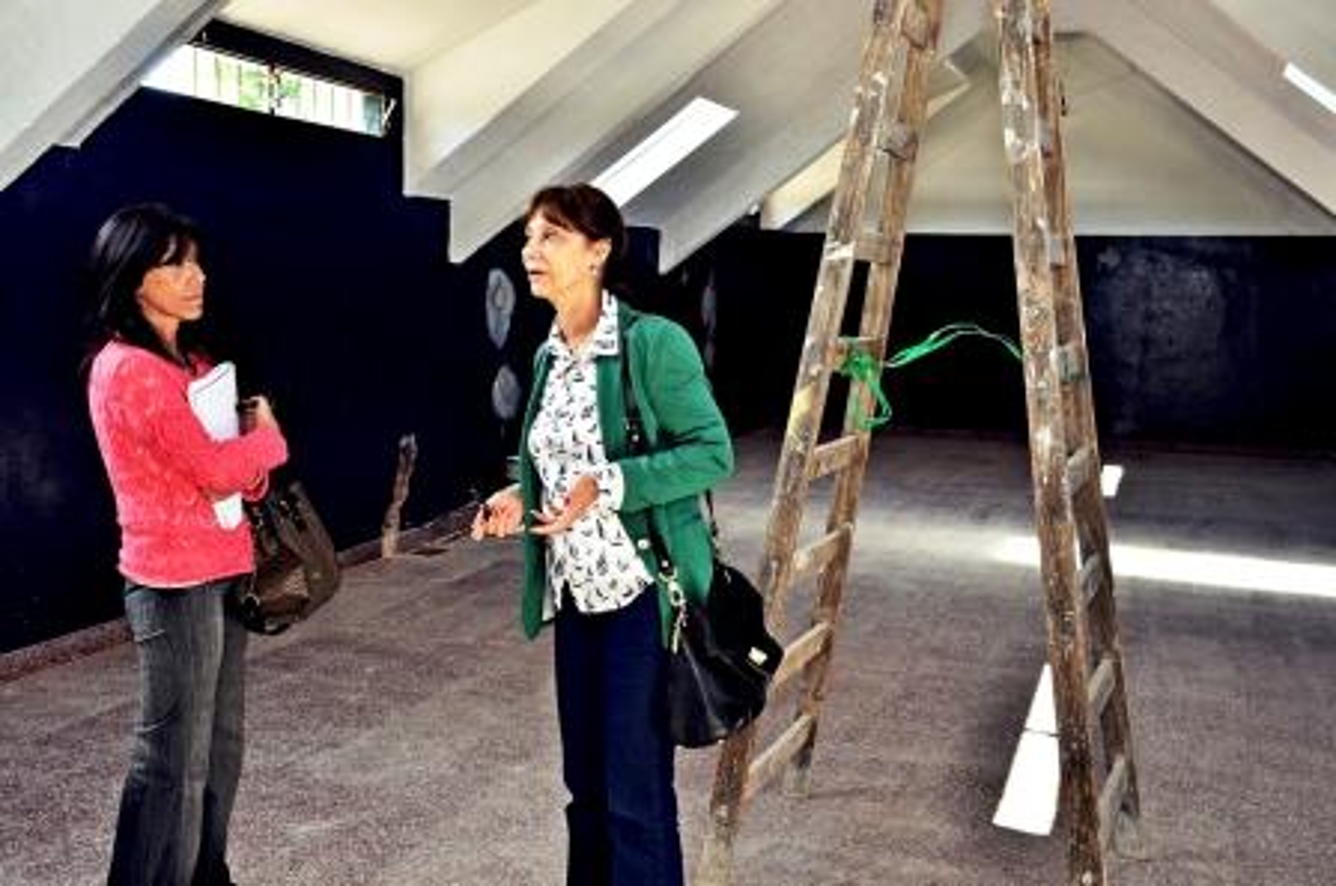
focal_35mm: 39
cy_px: 443
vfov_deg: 34.1
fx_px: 1445
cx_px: 668
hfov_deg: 49.6
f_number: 6.3
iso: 500
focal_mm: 26
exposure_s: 1/60
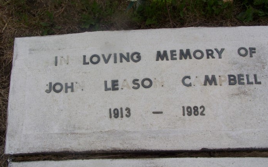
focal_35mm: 43
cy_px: 81
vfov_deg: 29.8
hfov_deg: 46.2
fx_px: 314
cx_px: 134
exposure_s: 1/500
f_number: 5.6
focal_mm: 6.7
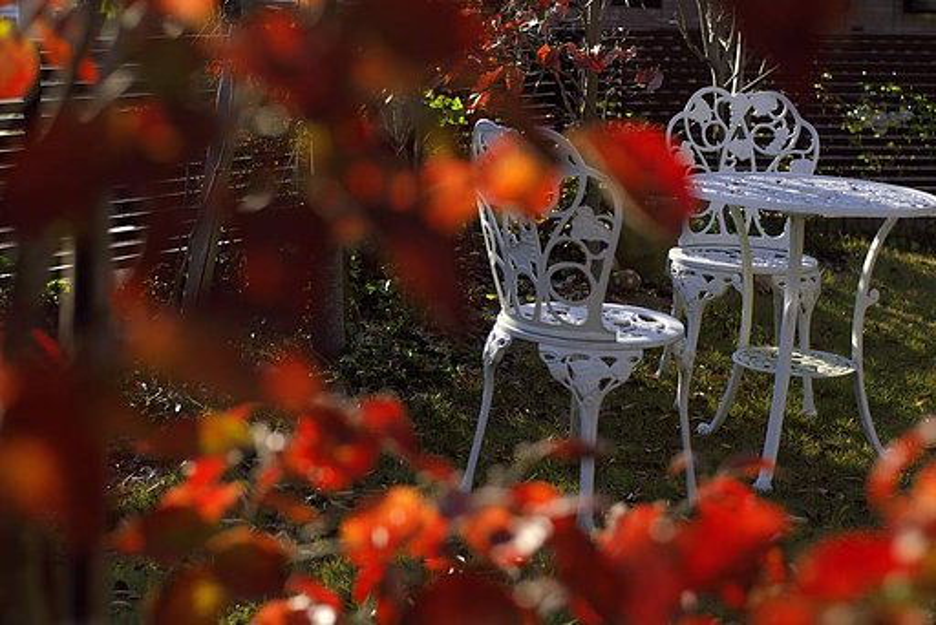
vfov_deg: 21.1
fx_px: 1678
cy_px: 312
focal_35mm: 64
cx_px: 468
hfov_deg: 31.2
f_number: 2.8
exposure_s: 1/1250
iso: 200
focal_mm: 43
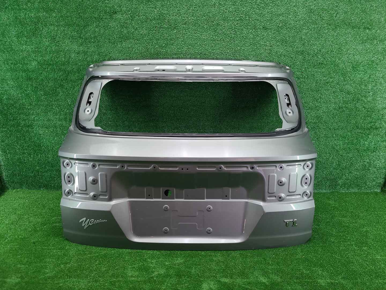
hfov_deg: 67.3
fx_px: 290
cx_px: 193
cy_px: 145
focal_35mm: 26
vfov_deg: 53.1
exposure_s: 1/50
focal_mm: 5.4
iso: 123
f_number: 1.8
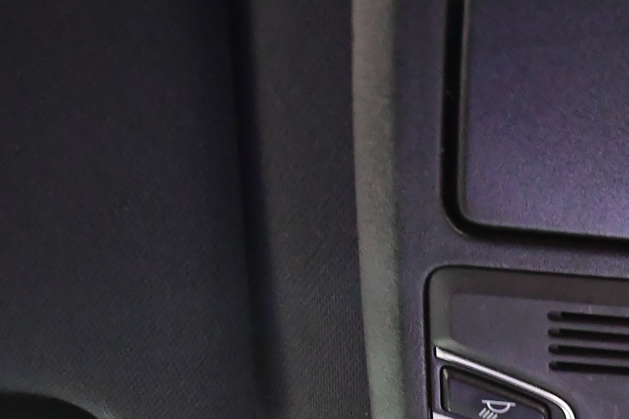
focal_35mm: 82
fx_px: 1433
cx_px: 837
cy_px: 548
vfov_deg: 15.8
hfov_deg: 22.0
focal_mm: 18
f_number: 3.5
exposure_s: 1/40
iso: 4000
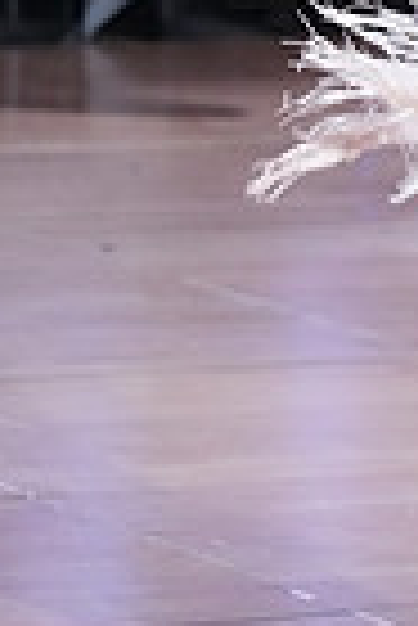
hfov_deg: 3.1
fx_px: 7626
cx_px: 852
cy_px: -140
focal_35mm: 439
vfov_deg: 4.7
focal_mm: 105
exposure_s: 1/250
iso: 4000
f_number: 4.5
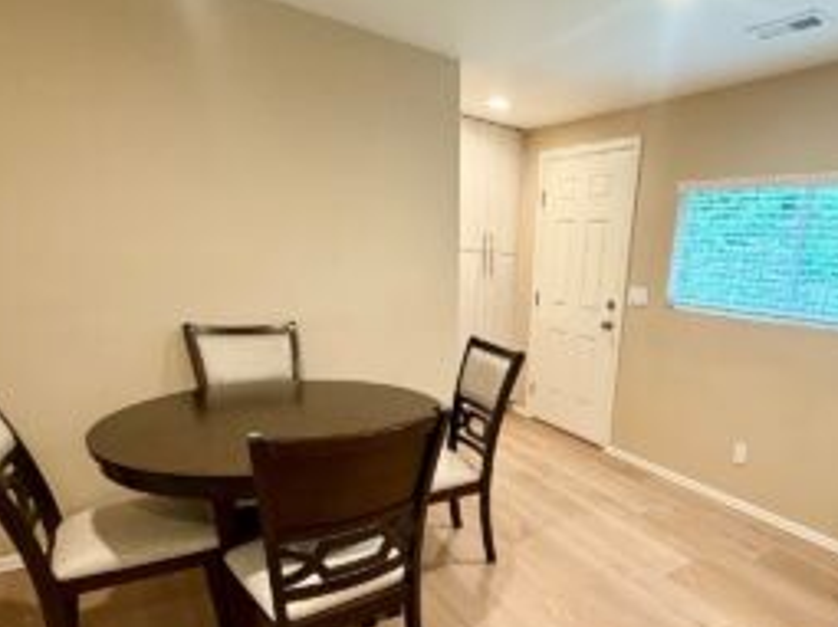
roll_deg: -3.6
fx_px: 532
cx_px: 569
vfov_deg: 59.3
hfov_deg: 73.7
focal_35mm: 22
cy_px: 430
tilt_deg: -16.9
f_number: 2.2
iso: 250
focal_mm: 2.22
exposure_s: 1/60
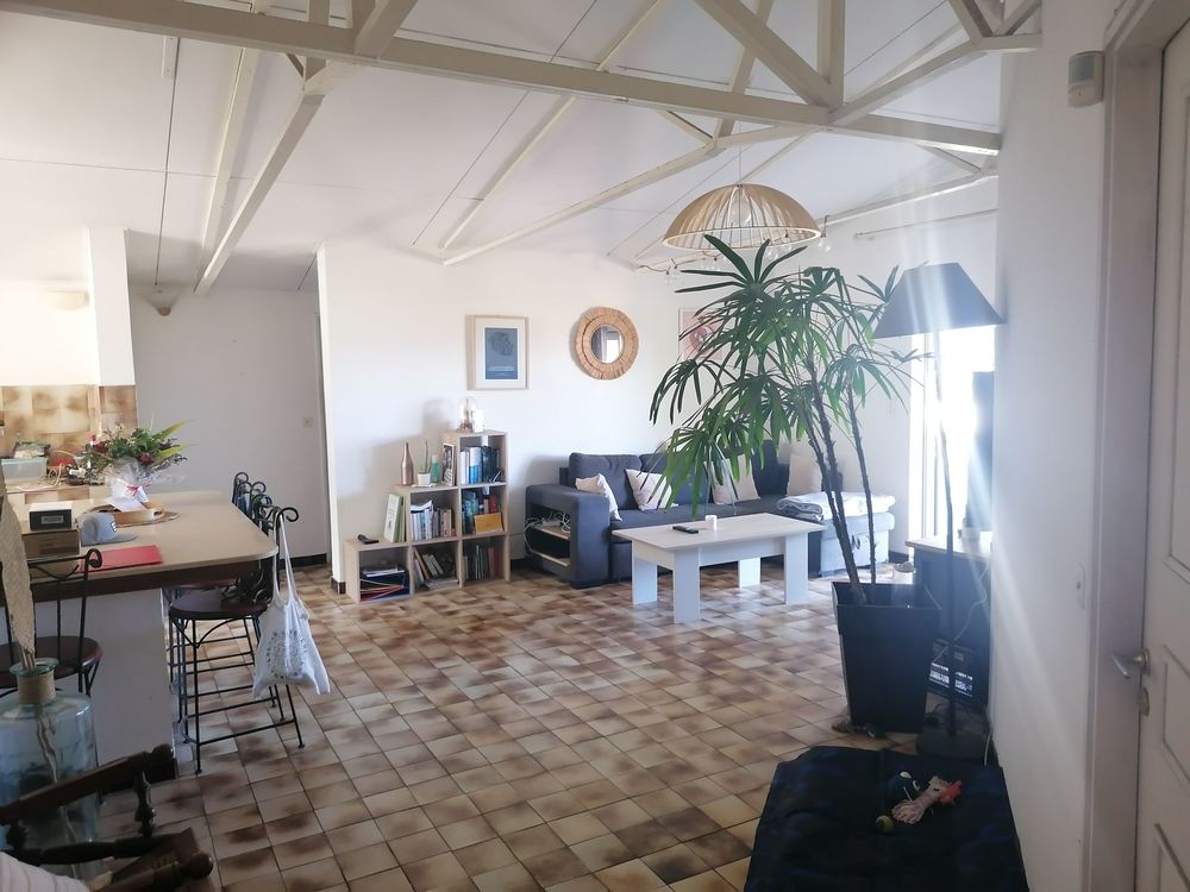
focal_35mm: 27
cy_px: 446
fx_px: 928
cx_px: 595
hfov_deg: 65.3
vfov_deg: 51.4
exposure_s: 1/33.3
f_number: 1.8
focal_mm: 4.75
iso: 320
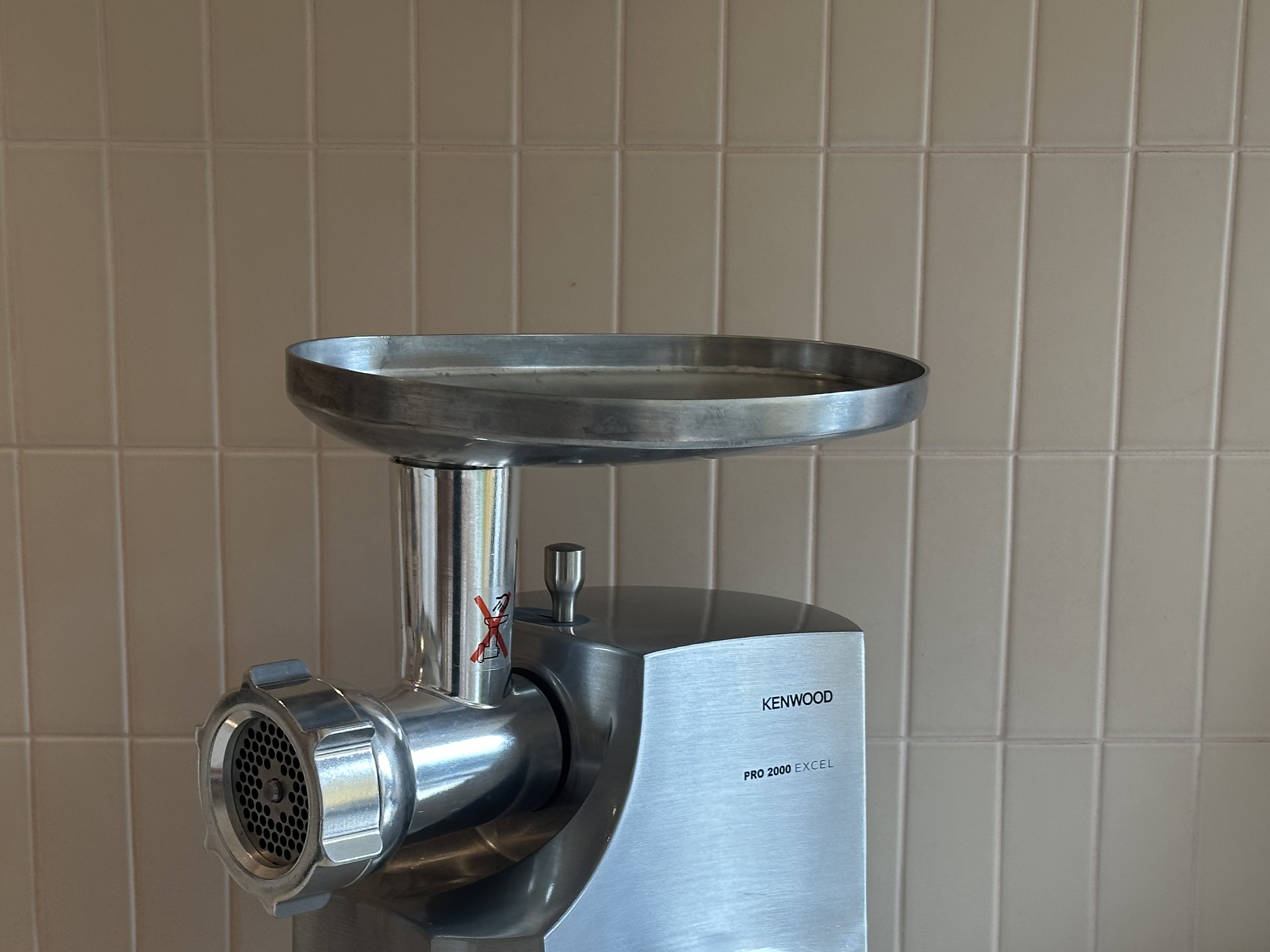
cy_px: 650
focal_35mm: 69
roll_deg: -0.9
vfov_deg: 21.2
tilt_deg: -11.7
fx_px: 2532
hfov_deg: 28.2
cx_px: 599
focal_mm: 6.86
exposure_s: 1/193
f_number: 1.78
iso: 50
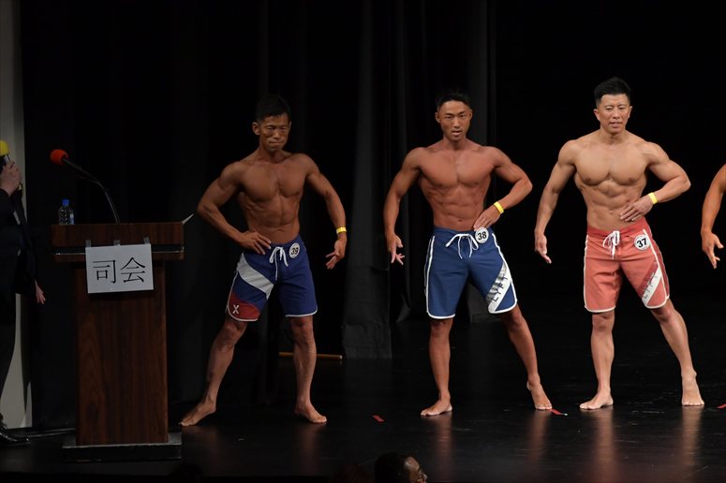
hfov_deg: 8.6
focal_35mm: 240
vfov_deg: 5.7
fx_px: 4838
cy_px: 242
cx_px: 363
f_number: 5.6
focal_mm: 160
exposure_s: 1/400
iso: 3200
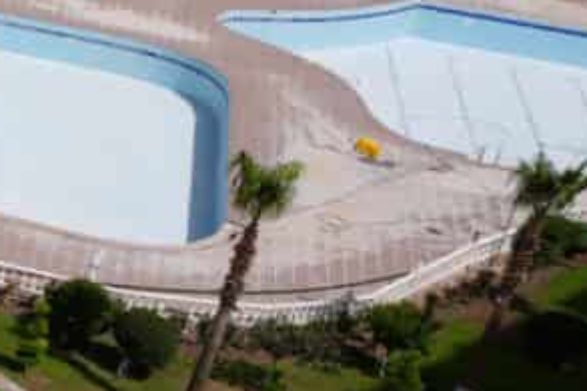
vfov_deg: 11.5
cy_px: 208
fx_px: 1939
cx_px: -1118
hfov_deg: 11.4
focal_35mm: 119
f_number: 10
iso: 100
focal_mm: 17
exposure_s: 1/250
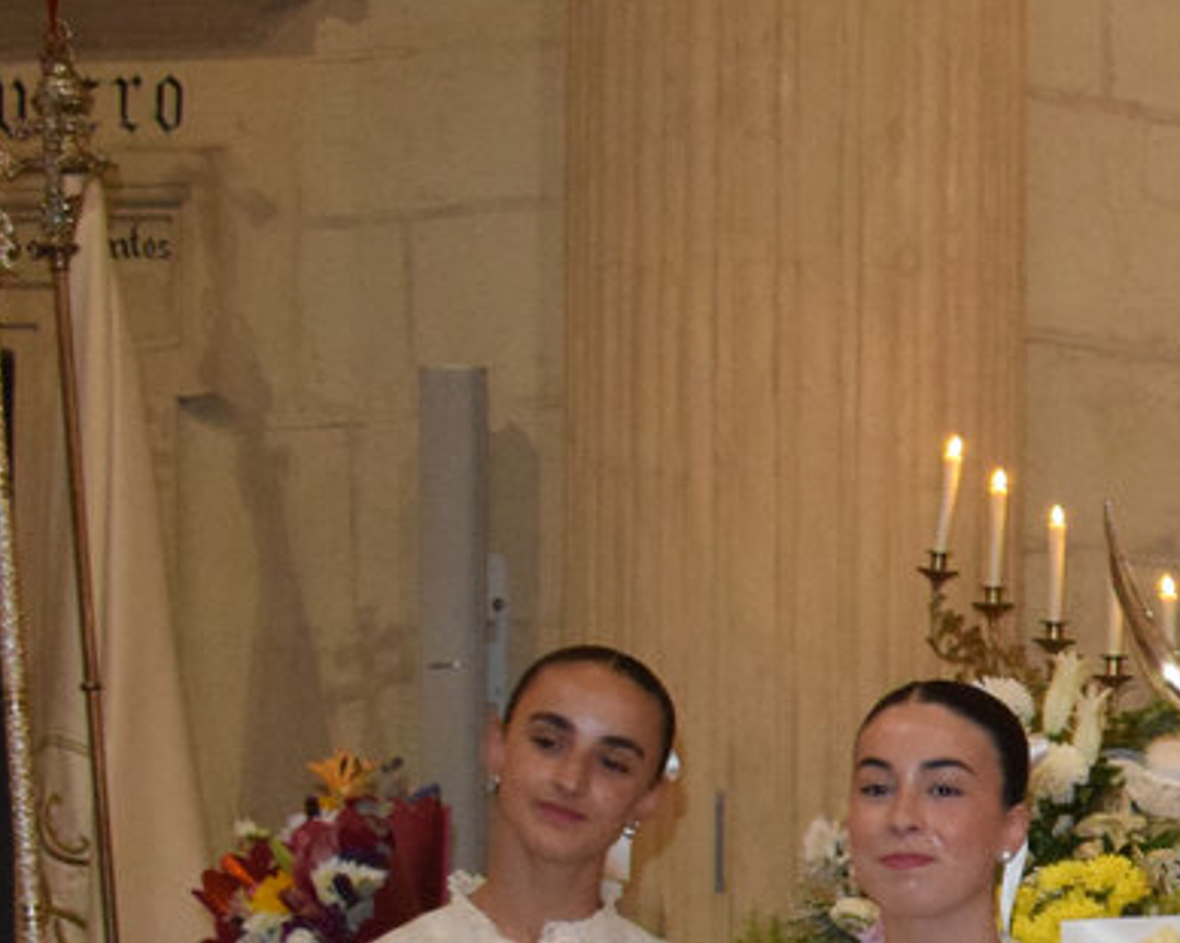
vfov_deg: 10.3
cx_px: 2351
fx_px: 5130
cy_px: 1126
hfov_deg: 11.8
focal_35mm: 147
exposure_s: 1/60
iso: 2500
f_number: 4
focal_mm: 25
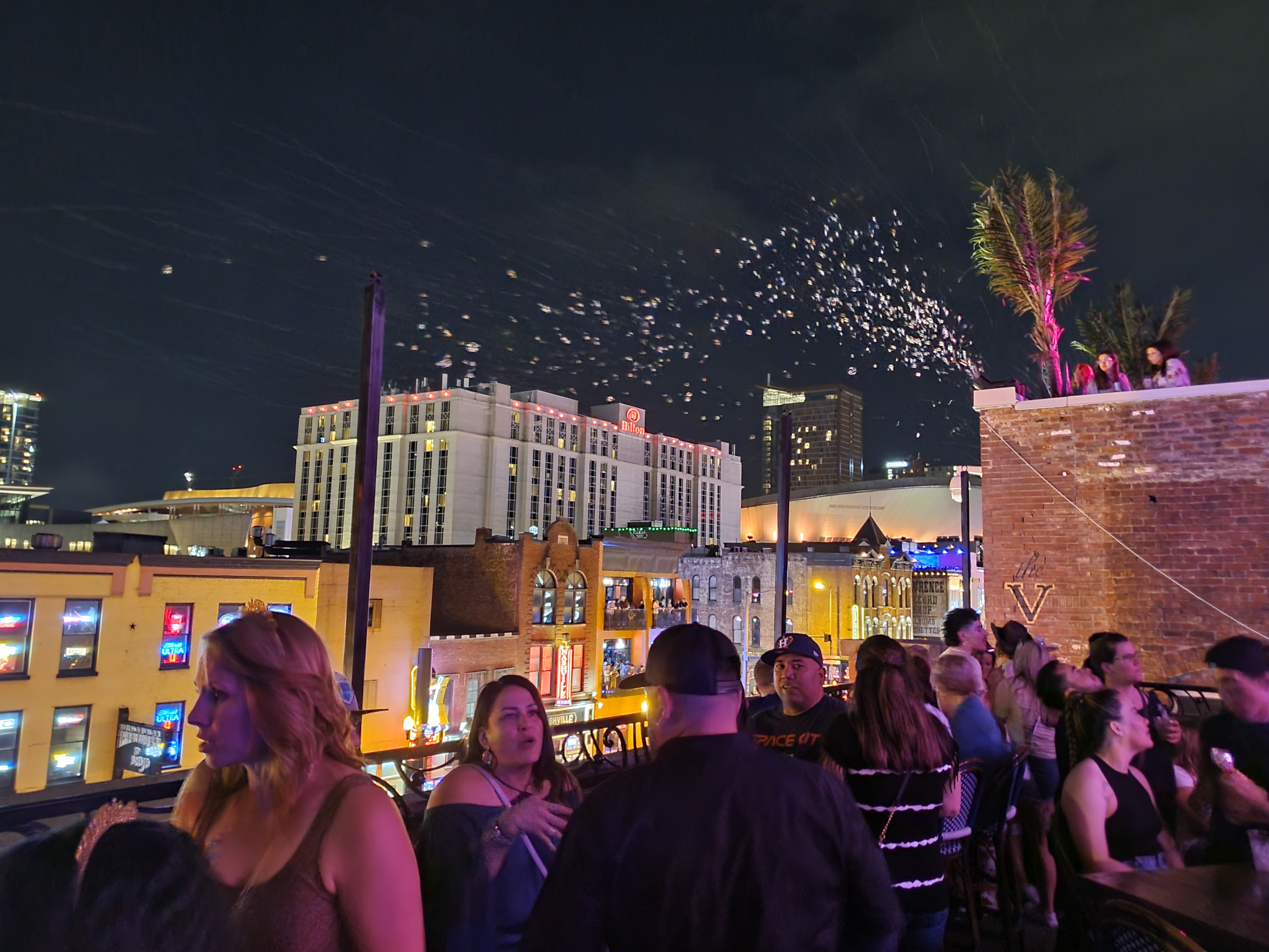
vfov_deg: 53.1
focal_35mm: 26
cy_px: 476
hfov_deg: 67.3
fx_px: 953
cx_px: 634
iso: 500
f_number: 1.5
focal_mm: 4.3
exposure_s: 1/12
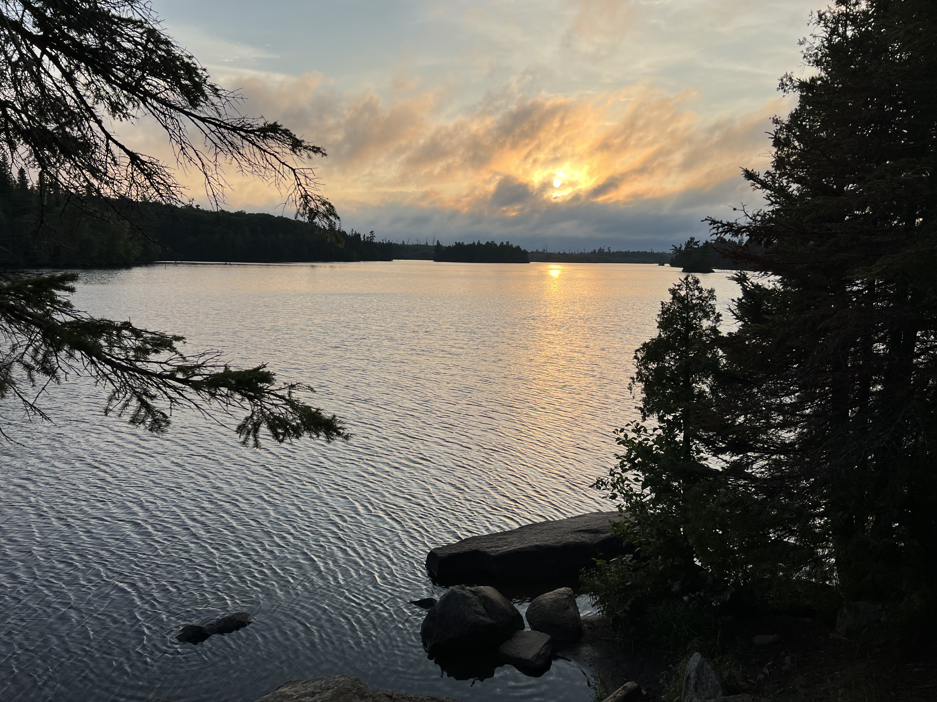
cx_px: 468
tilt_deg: -8.2
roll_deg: -1.1
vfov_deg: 53.1
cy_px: 351
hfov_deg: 67.3
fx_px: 704
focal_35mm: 26
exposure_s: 1/4274
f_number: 1.5
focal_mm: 5.7
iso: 50
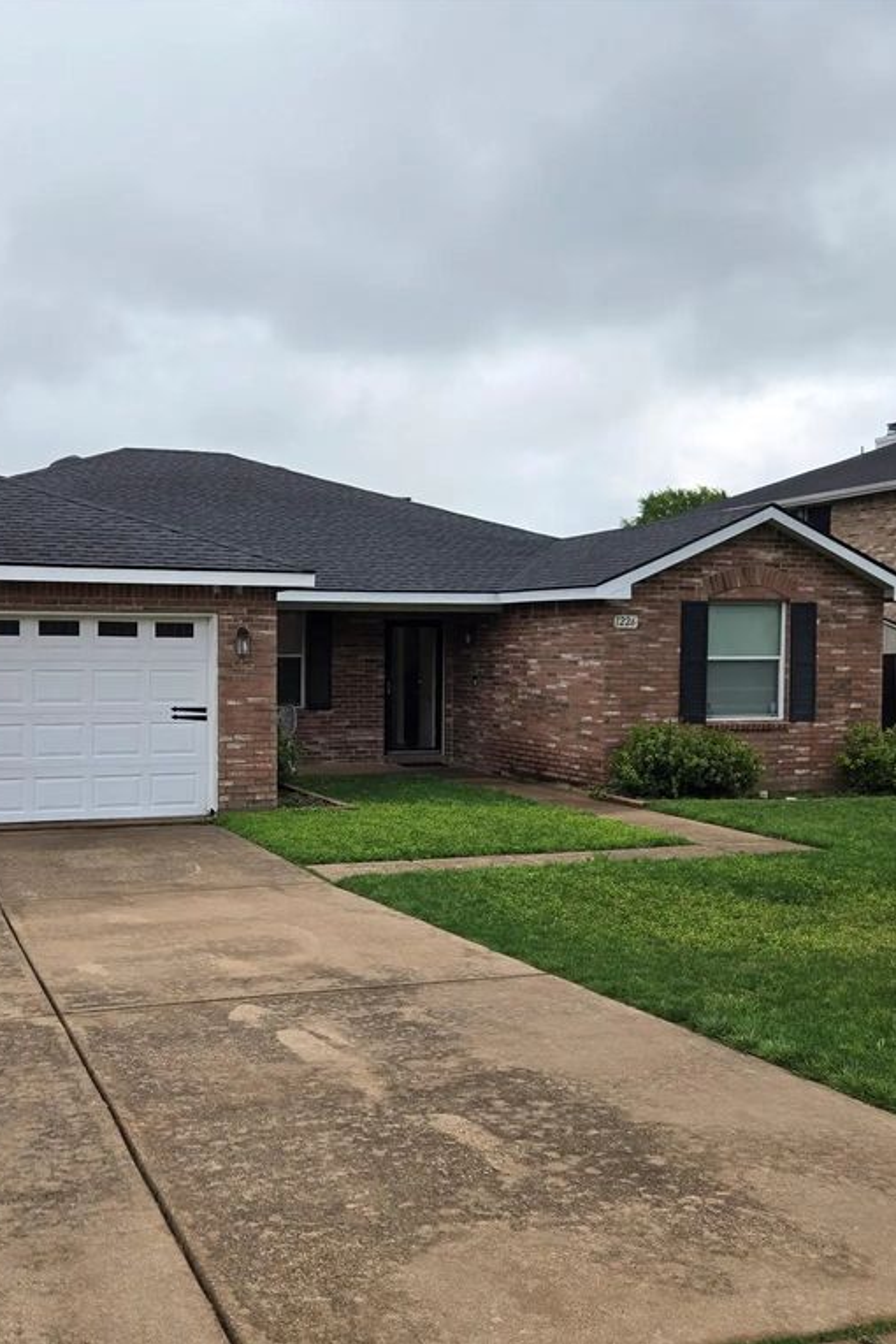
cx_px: 285
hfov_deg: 40.5
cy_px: 671
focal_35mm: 32
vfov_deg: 58.7
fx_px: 1195
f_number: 1.8
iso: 25
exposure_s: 1/981
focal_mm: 5.4
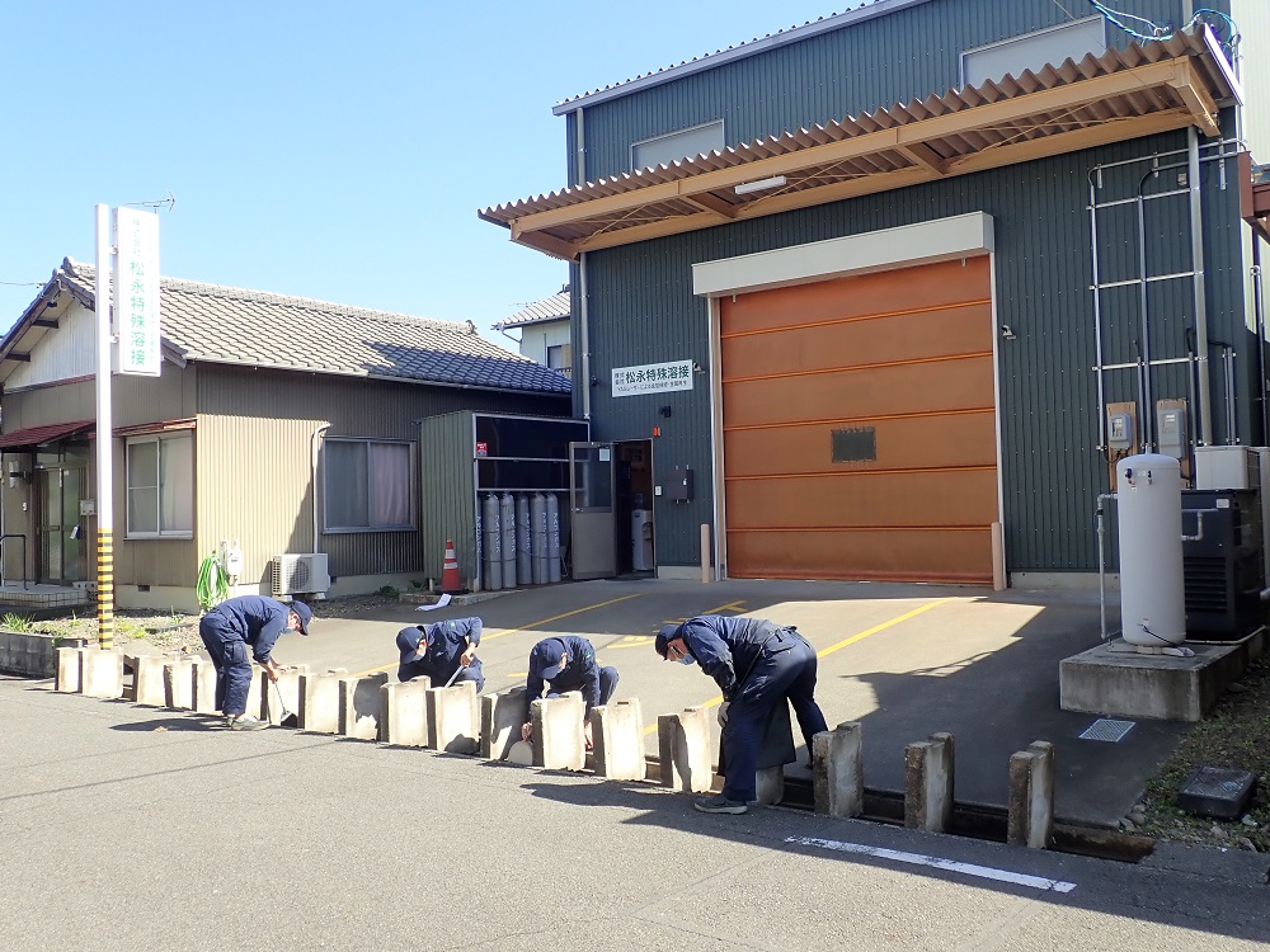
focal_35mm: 30
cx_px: 635
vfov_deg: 46.8
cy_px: 476
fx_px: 1101
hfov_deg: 60.0
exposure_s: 1/400
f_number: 3.2
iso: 100
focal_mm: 5.5
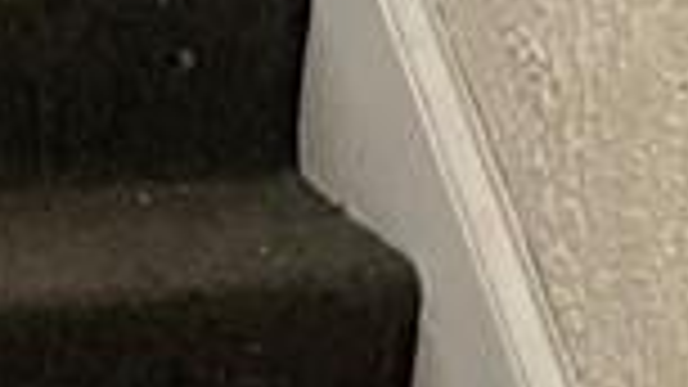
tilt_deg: -6.2
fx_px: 3447
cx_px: -603
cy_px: -292
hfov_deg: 10.6
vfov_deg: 6.3
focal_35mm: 189
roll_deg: +0.5
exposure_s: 1/40
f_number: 1.6
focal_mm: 4.2
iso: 400
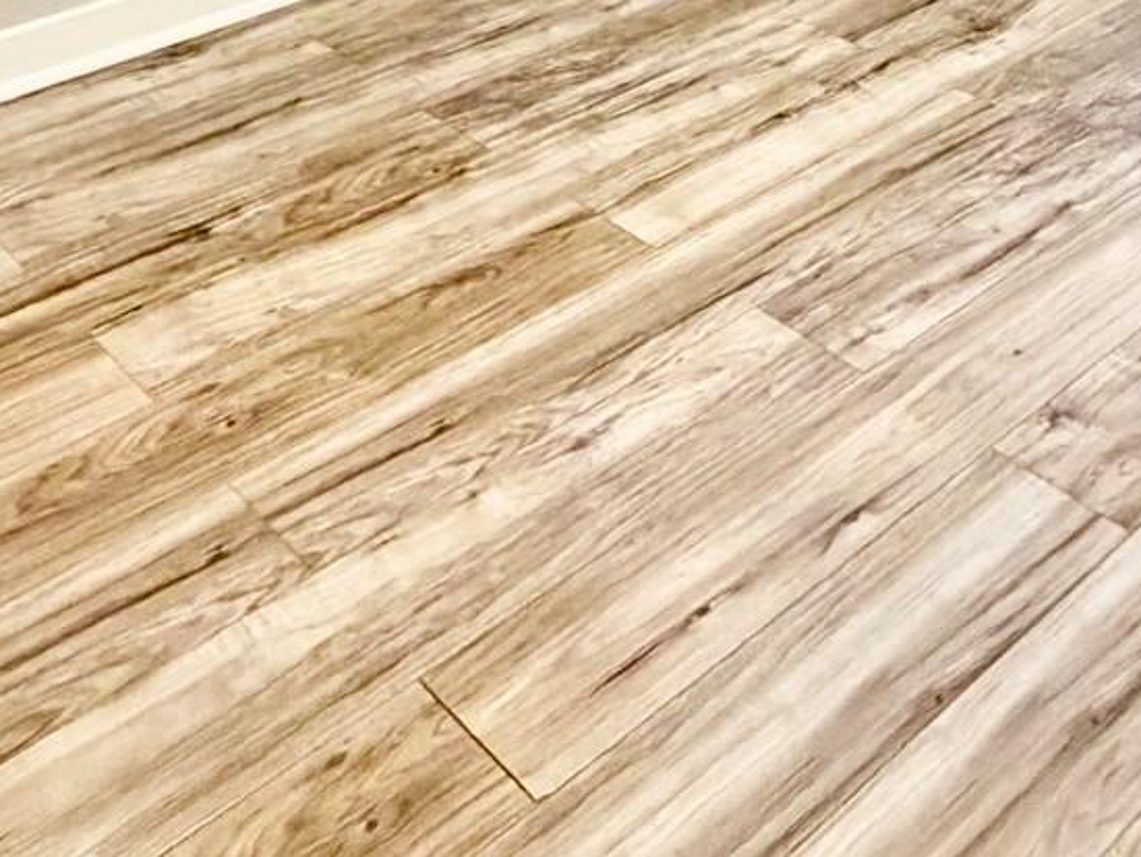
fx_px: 1715
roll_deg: +1.7
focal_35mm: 52
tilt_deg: -0.5
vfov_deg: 20.4
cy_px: -664
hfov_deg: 36.8
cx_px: 559
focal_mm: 2.22
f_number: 2.2
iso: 200
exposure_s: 1/60
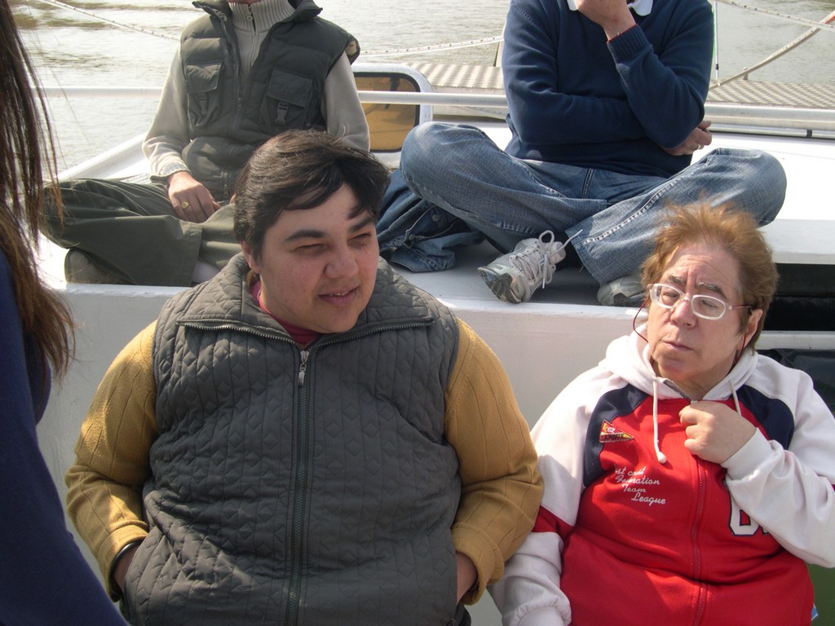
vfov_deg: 37.7
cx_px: 418
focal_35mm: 38
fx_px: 917
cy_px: 313
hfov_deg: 49.0
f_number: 7.6
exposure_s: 1/126
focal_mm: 8
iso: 100
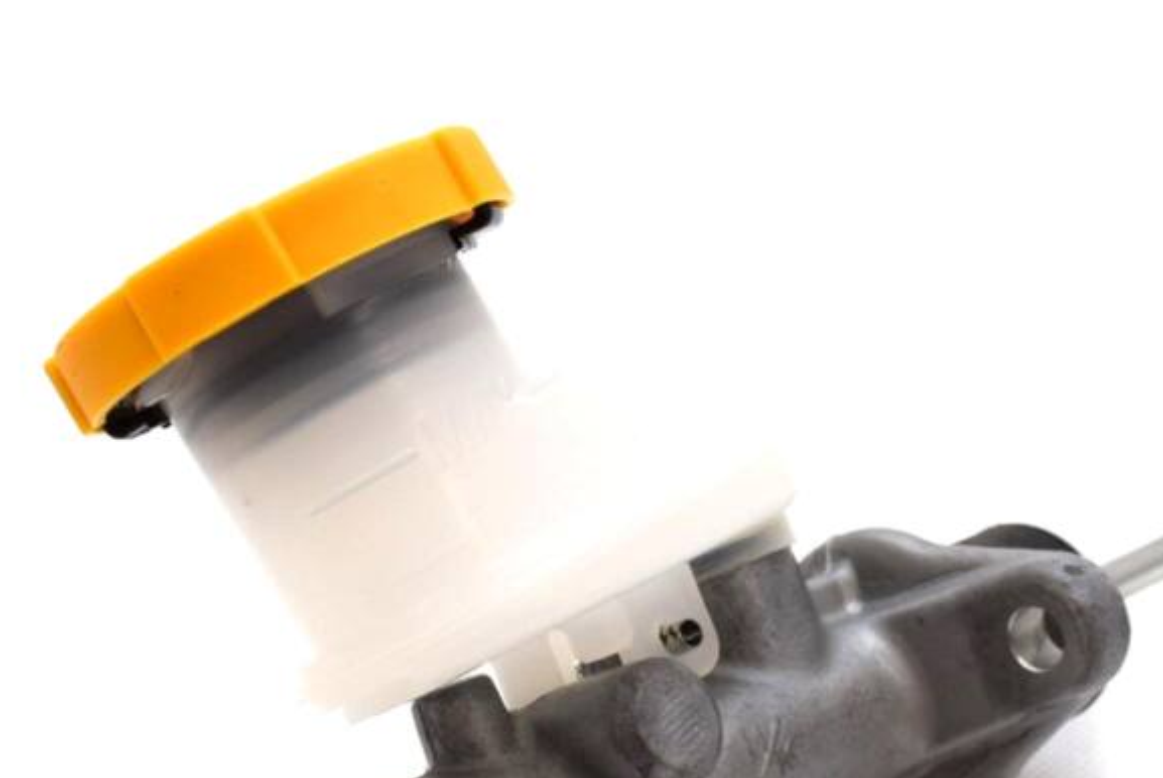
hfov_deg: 28.3
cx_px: 915
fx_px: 2264
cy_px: 546
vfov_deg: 19.4
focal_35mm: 70
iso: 400
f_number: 8
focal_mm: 18
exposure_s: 1/250
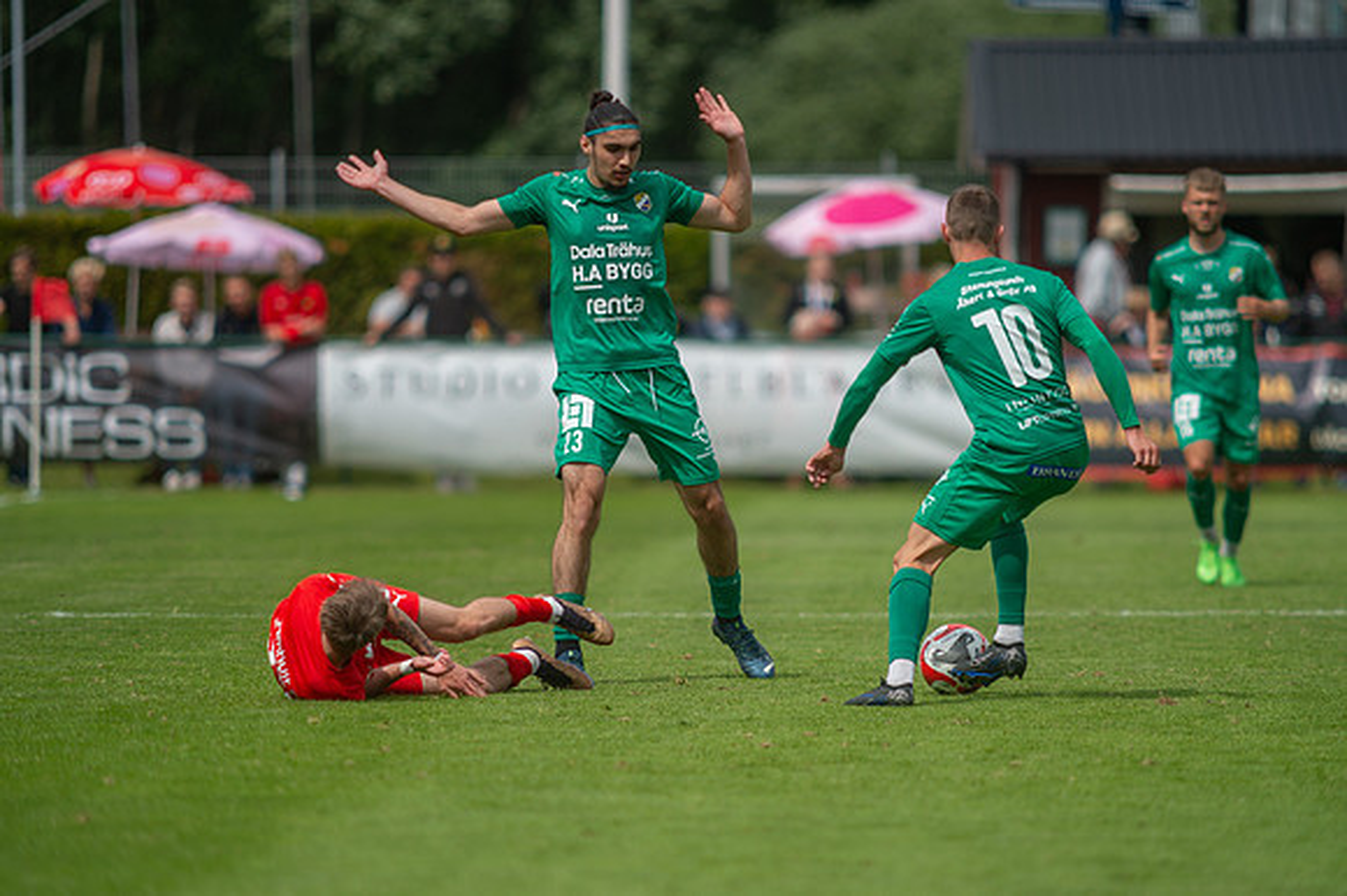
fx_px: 15705
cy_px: 448
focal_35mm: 420
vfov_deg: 3.3
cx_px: 674
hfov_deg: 4.9
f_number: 4
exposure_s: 1/1600
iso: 110
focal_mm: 420
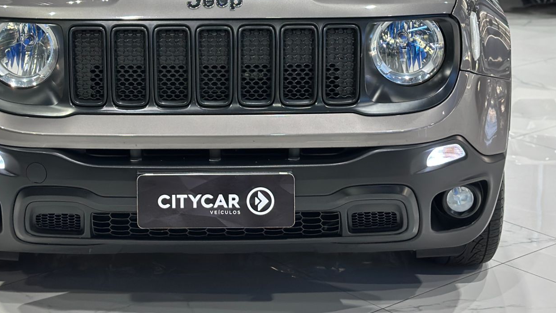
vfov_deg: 14.7
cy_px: -3
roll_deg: +0.4
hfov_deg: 26.2
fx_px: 1194
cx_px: 224
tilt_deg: -9.6
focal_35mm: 81
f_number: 1.78
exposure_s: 1/83
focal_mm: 6.86
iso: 160
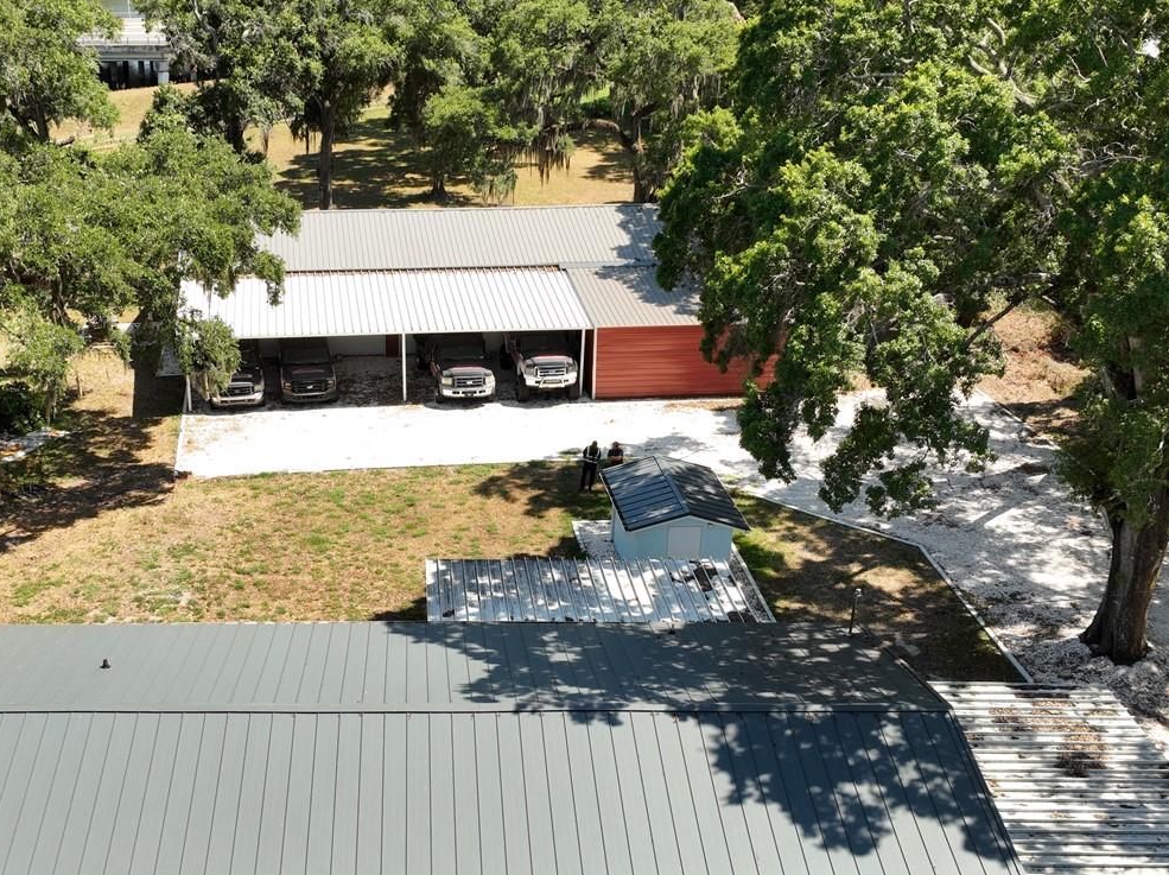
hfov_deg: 47.3
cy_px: 521
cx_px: 406
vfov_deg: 36.6
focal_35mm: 39
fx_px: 1316
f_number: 4.4
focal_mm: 12.29
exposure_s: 1/320
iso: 100
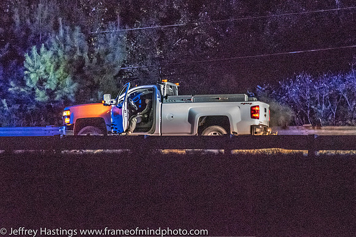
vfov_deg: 7.6
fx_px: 1772
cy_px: 109
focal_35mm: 179
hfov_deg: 11.5
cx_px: 202
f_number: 4.5
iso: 16000
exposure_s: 1/80
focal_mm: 98
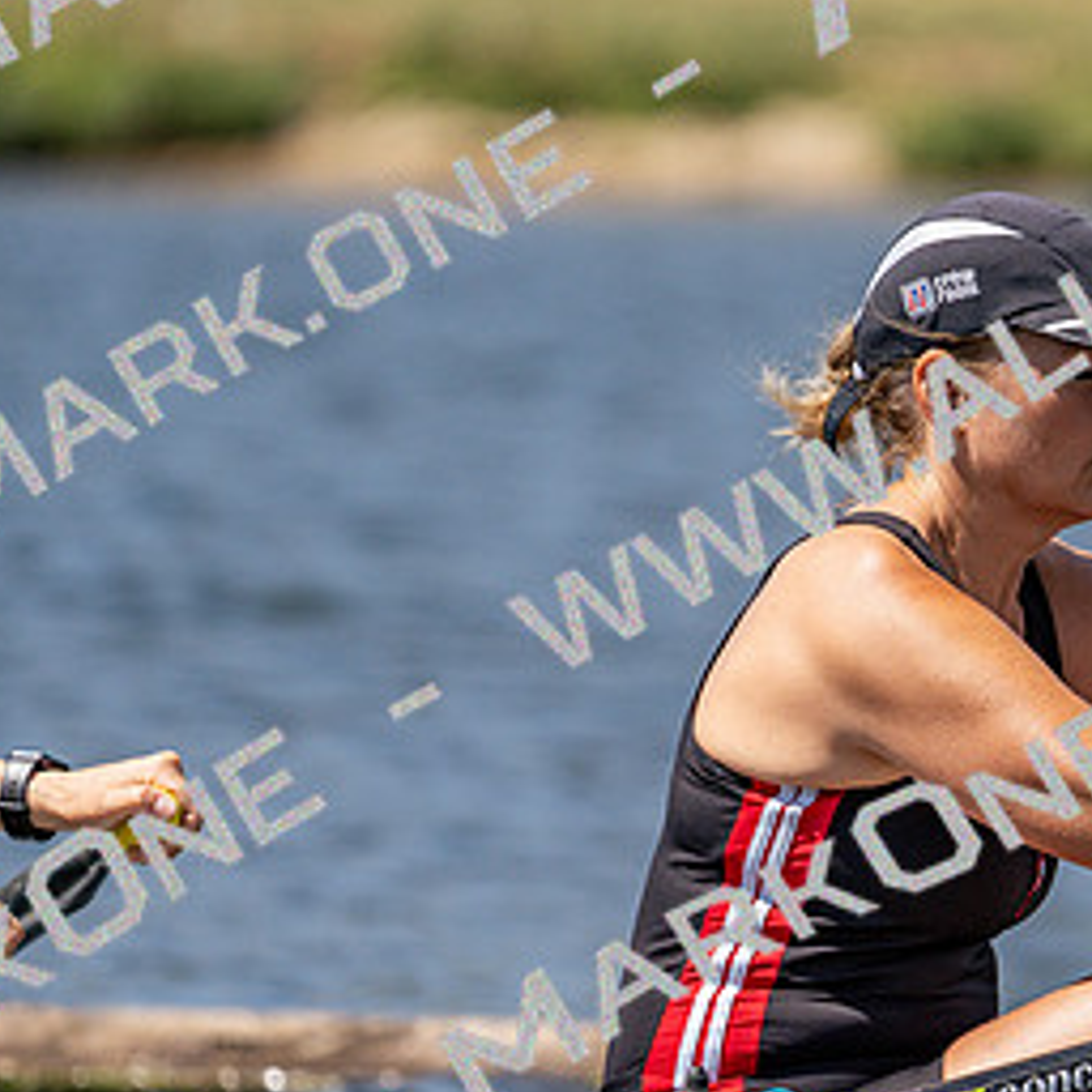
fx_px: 29552
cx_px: 1037
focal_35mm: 828
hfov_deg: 2.1
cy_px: 680
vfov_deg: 2.1
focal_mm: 430
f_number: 6.3
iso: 250
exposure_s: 1/2000
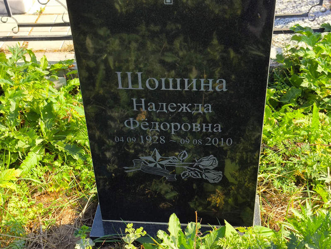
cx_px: 166
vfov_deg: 29.1
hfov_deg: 38.2
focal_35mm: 50
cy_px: 124
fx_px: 478
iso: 50
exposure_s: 1/396
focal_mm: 4.71
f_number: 1.7
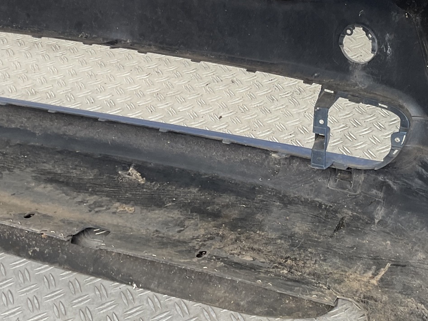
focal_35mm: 62
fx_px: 766
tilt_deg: -38.2
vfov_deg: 23.6
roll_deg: +4.2
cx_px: 282
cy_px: 124
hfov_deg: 31.0
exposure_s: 1/100
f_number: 1.8
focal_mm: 3
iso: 20
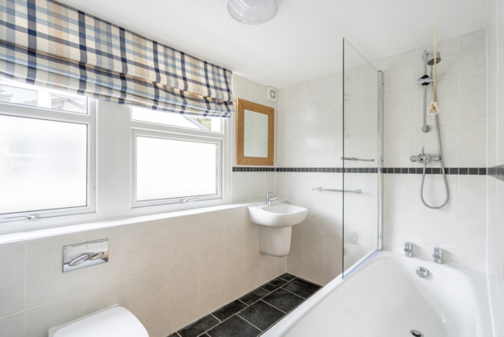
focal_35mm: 16
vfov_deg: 73.8
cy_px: 168
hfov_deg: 96.7
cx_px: 252
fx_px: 224
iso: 100
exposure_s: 1/15
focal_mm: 16
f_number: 8
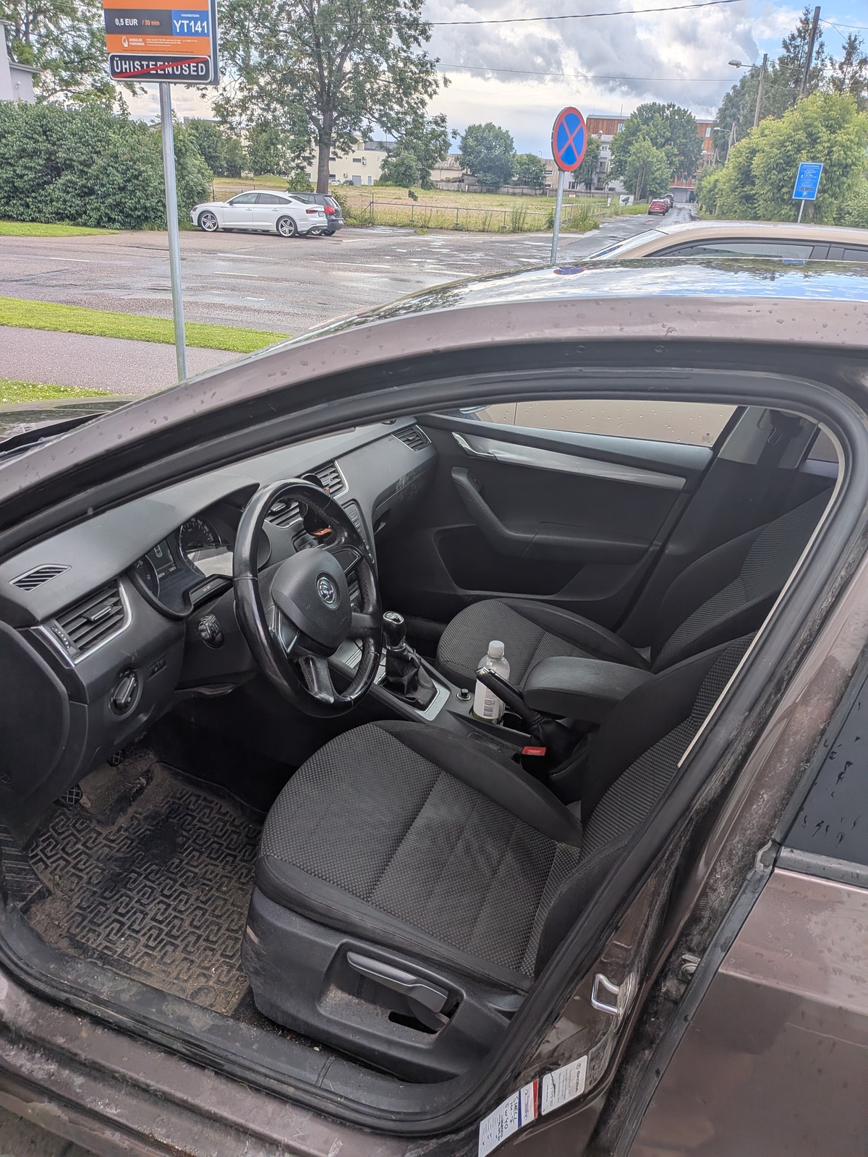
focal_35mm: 24
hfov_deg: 56.8
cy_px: 578
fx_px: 802
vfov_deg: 71.6
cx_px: 434
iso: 27
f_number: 1.7
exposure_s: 1/1080
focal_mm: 4.53
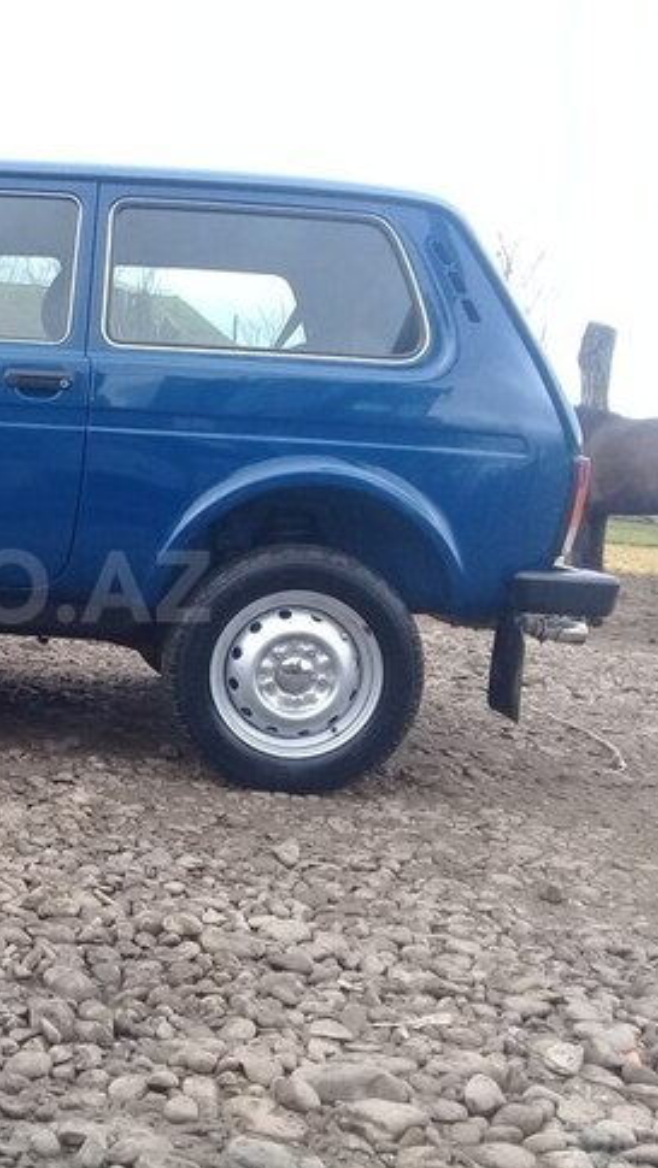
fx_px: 1426
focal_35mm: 46
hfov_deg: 24.5
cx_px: -36
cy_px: 586
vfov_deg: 44.6
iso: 80
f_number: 2.2
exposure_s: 1/100
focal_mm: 3.3
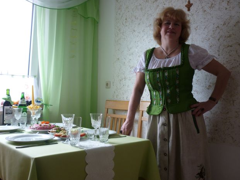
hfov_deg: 53.9
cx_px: 117
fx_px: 236
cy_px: 92
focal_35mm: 34
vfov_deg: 41.8
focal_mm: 5.5
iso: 100
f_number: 2.8
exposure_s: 1/30
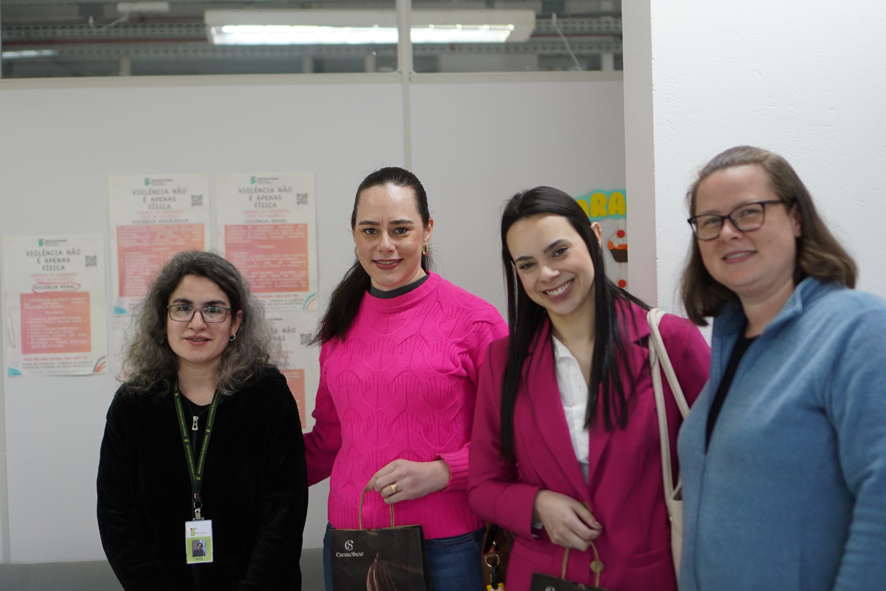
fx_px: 1280
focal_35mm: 52
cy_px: 296
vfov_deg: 26.0
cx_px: 443
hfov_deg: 38.2
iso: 640
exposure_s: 1/250
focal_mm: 35
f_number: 1.8
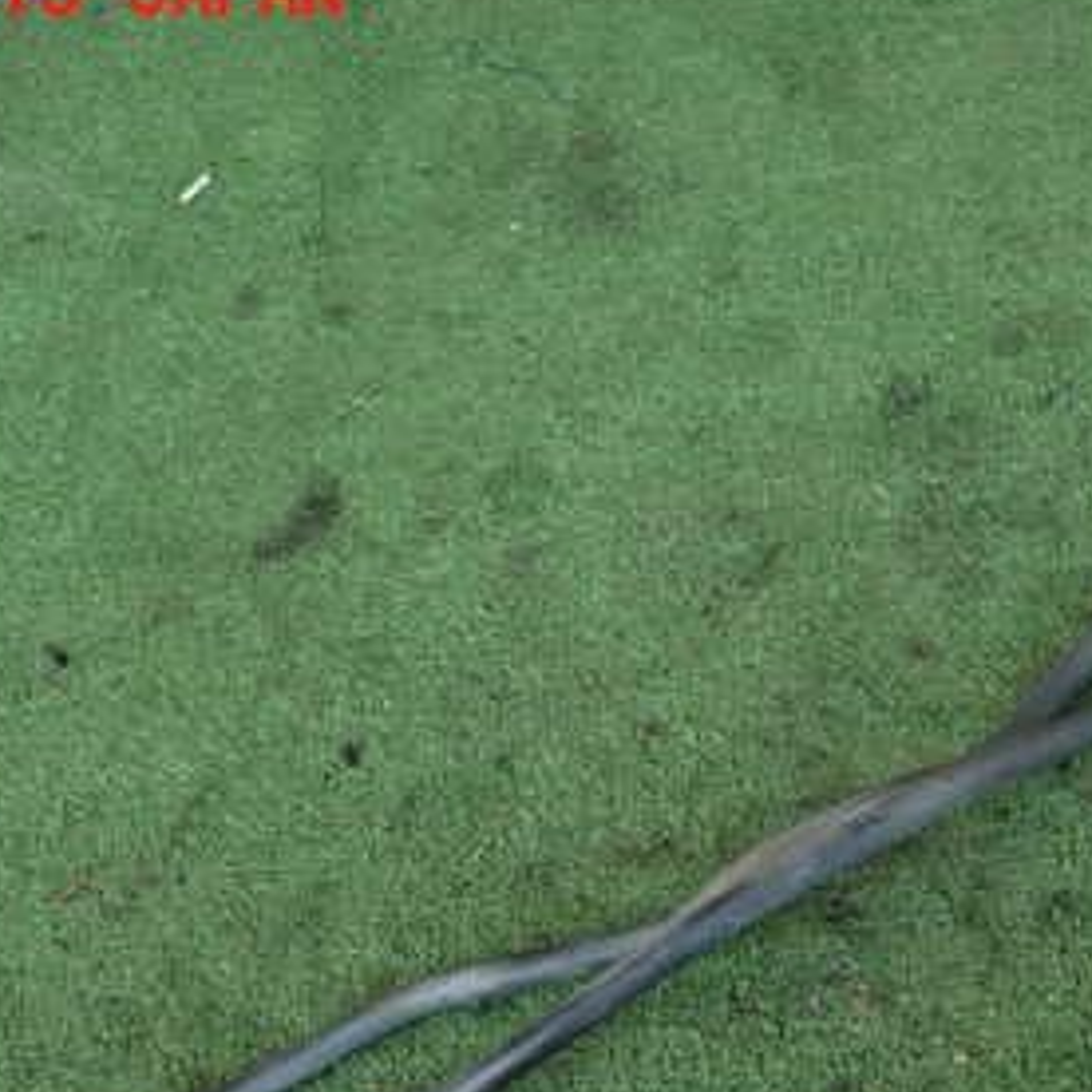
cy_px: 831
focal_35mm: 48
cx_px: 811
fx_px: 1713
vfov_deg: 34.5
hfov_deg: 34.6
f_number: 2.8
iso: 100
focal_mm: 4.5
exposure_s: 1/60
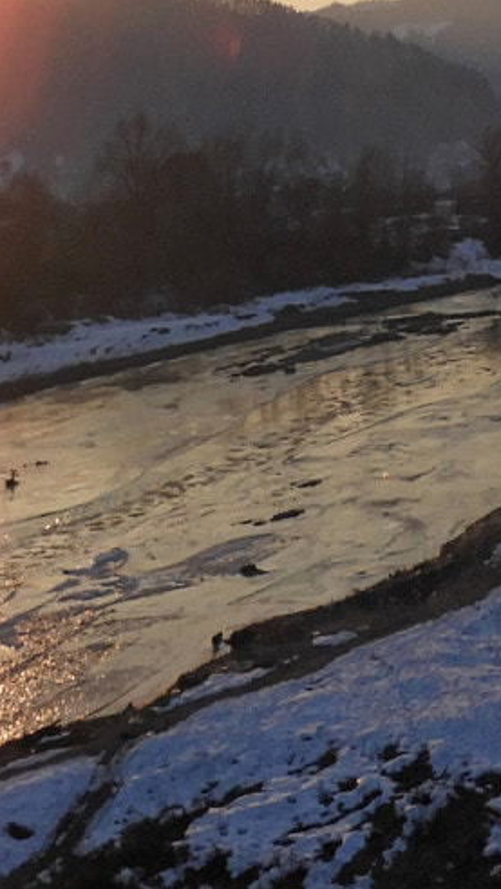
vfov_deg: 23.3
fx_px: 2006
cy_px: -117
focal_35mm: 85
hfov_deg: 13.3
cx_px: -291
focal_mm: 4.3
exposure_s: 1/1250
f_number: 3.3
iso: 100
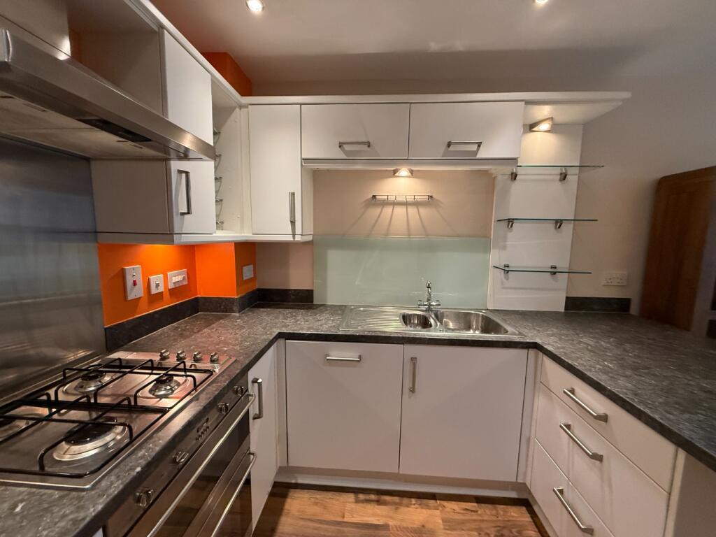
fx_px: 290
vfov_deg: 85.7
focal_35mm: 14
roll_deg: -0.7
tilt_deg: -4.5
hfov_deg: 102.1
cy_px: 268
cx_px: 358
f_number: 2.2
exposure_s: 1/100
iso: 400
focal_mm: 2.22
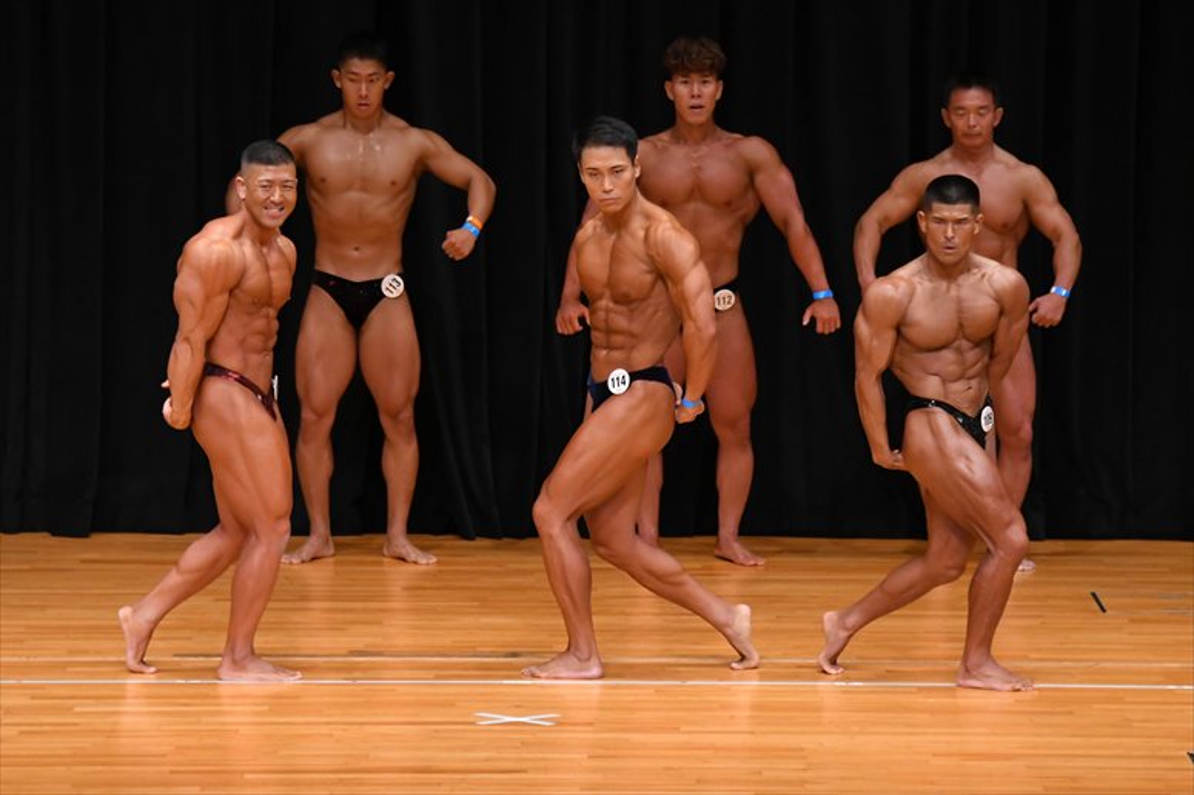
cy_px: 398
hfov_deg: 9.2
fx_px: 7459
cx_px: 597
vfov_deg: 6.1
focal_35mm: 225
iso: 3200
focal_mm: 150
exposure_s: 1/400
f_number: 5.6
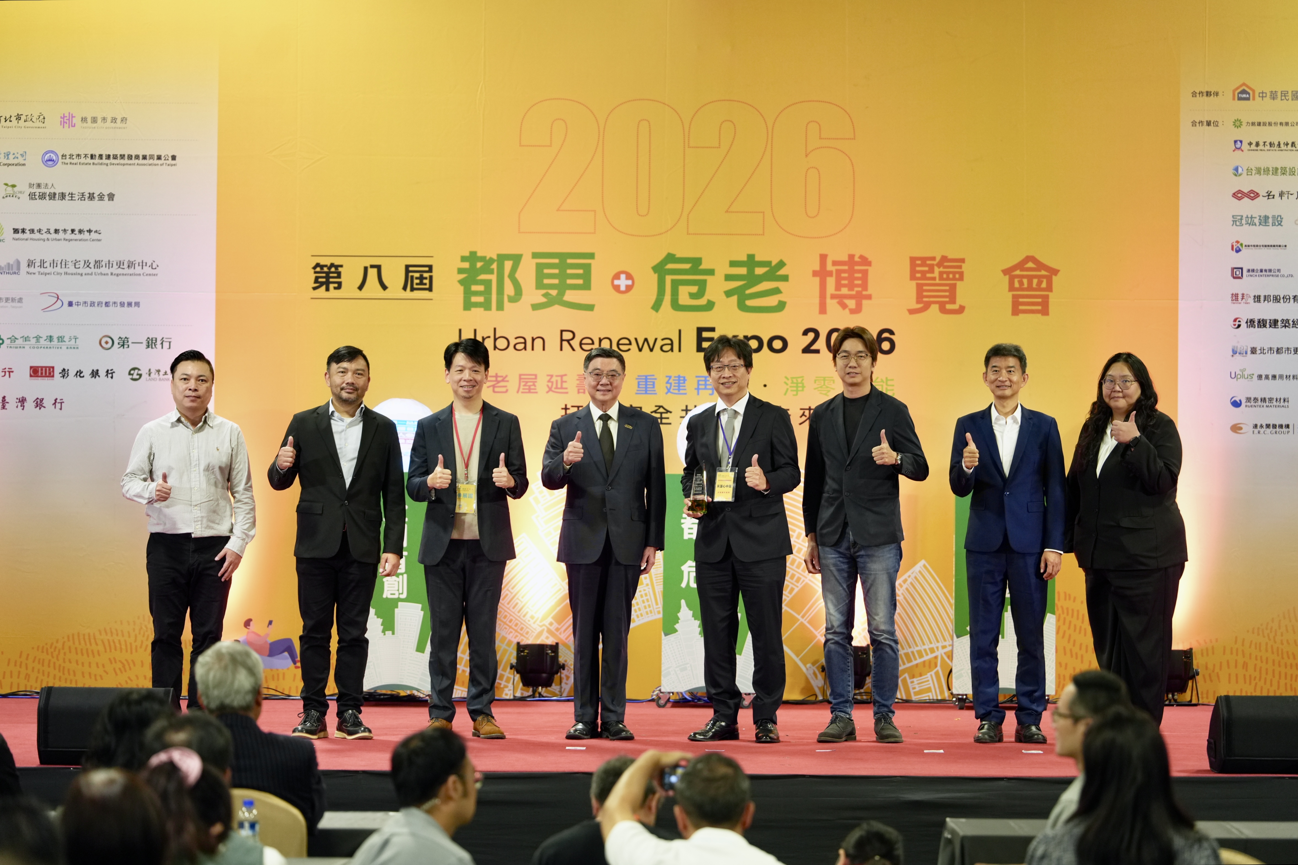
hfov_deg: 17.2
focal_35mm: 119
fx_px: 4290
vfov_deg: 11.5
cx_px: 649
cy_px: 432
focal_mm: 119
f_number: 3.2
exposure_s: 1/250
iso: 1000
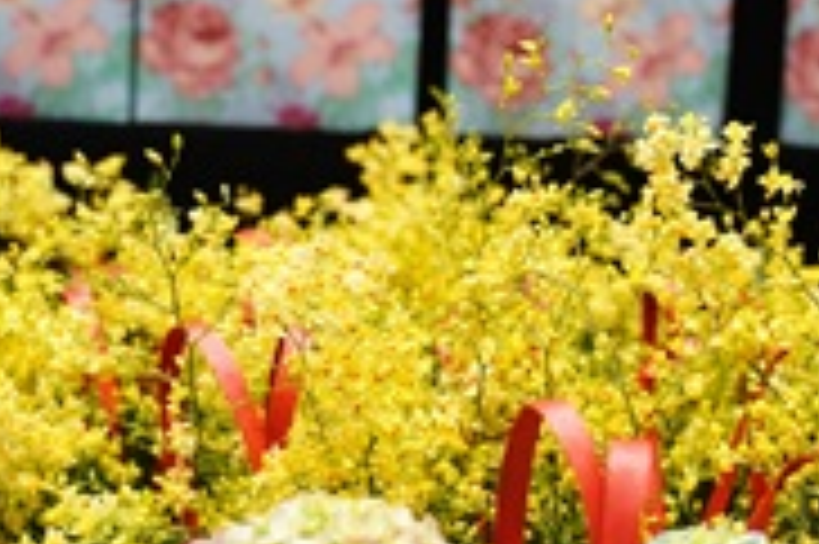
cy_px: 481
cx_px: 450
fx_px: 1682
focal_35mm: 74
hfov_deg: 27.4
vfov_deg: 18.1
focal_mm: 28
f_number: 2.8
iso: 500
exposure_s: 1/60
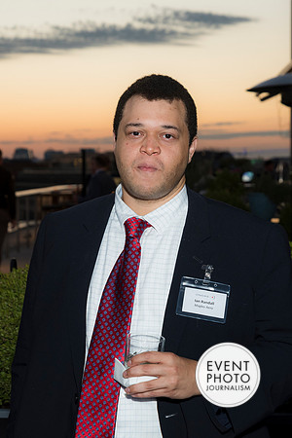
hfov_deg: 23.4
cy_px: 219
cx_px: 146
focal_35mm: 58
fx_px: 706
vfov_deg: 34.5
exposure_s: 1/125
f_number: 5.6
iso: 800
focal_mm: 58
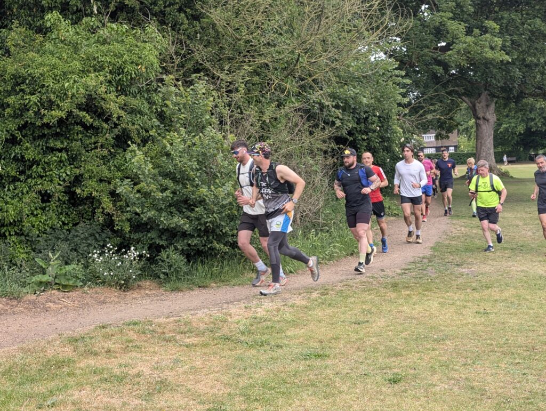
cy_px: 206
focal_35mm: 49
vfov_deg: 29.7
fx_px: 774
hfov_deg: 38.9
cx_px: 273
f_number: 1.68
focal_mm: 6.9
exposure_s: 1/241
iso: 32
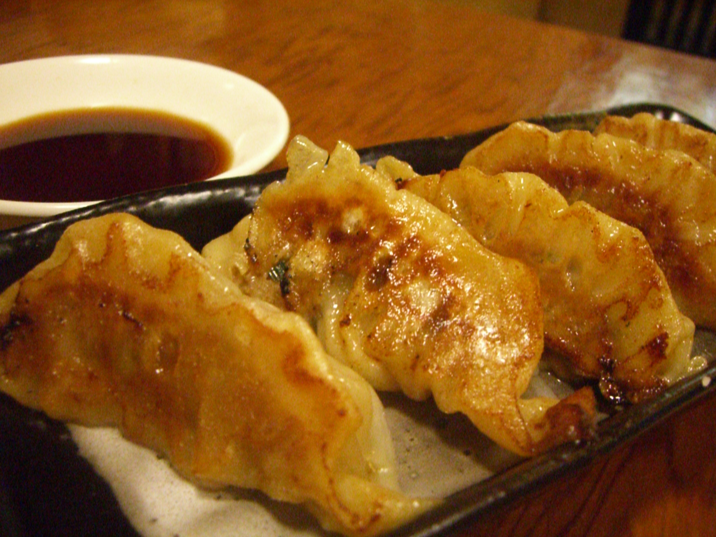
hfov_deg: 49.0
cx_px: 358
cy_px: 268
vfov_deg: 37.7
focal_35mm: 38
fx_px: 786
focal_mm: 6.2
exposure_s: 1/30
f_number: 2.7
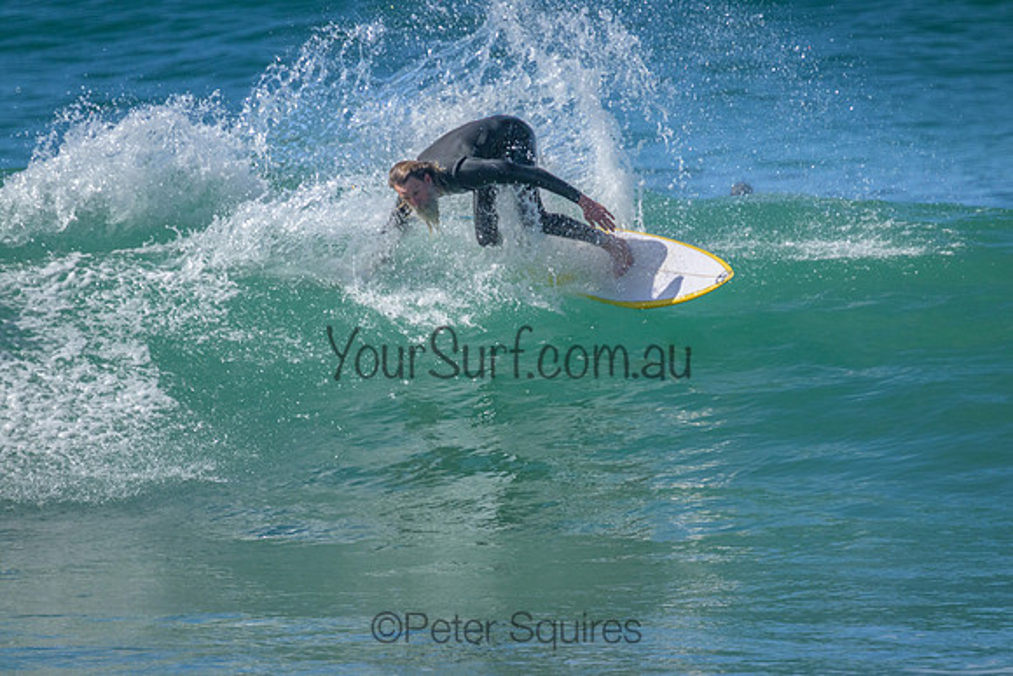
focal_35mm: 800
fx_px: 22515
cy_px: 338
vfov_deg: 1.7
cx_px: 506
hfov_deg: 2.6
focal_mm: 800
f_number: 11
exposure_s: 1/1600
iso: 2000
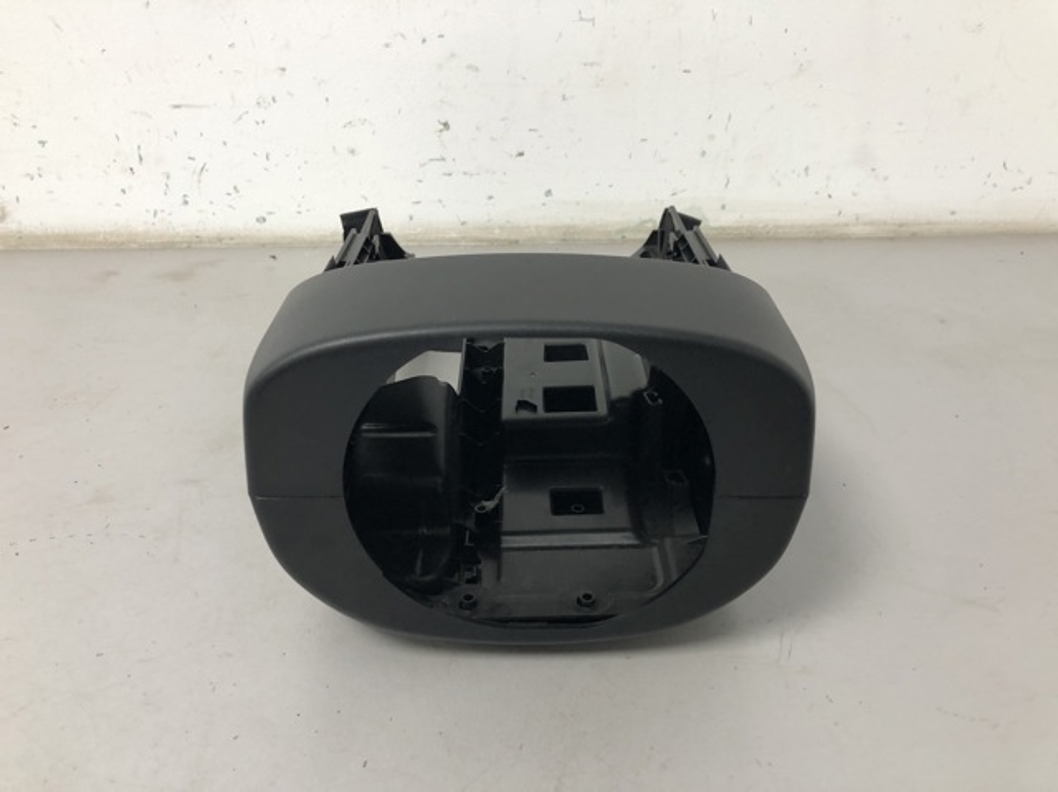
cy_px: 396
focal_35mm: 28
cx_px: 529
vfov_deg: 49.7
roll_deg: +1.2
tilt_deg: -31.8
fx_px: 855
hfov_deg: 63.5
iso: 32
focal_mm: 4
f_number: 1.8
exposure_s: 1/25
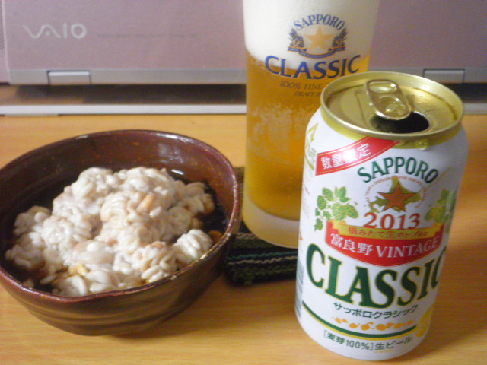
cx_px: 244
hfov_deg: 40.4
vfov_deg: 30.9
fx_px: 661
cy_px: 182
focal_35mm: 47
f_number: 3.4
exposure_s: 1/2
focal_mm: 8.3
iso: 320
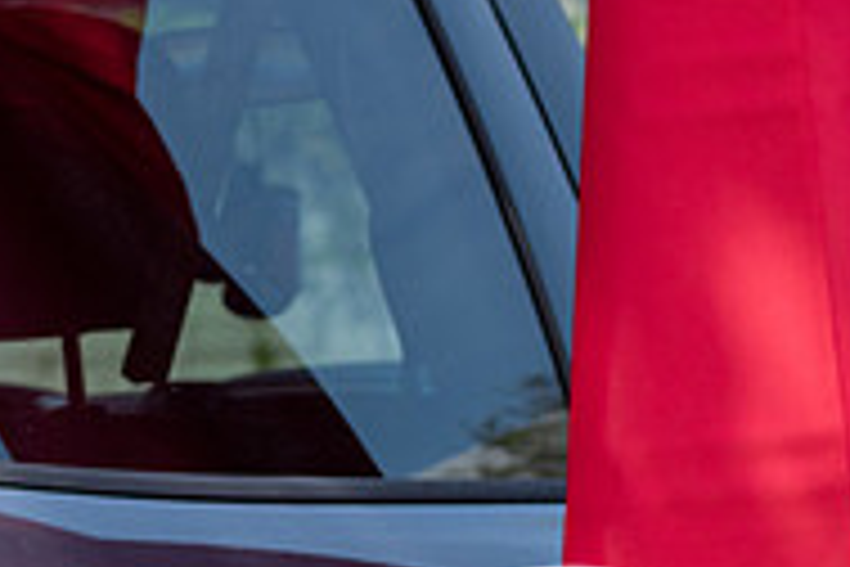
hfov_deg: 6.1
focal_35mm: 336
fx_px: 7933
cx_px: 36
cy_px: 394
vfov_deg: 4.1
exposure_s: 1/500
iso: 200
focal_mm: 70
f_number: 5.6
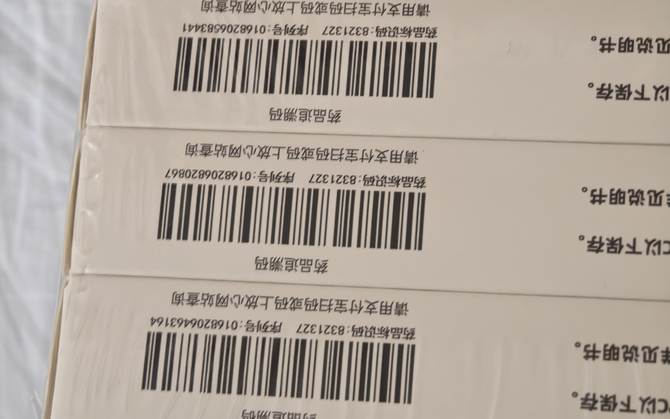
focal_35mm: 102
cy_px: 209
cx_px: 335
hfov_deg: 20.4
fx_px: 1862
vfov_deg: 12.8
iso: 1250
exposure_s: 1/25
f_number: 2.5
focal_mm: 13.3
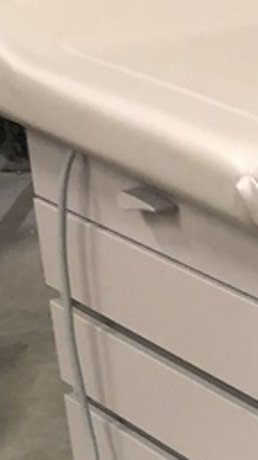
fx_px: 1448
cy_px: 571
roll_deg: +0.6
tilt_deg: -29.8
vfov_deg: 17.1
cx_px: 381
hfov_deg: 9.9
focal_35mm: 119
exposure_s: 1/15
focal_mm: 3.99
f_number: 1.8
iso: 100
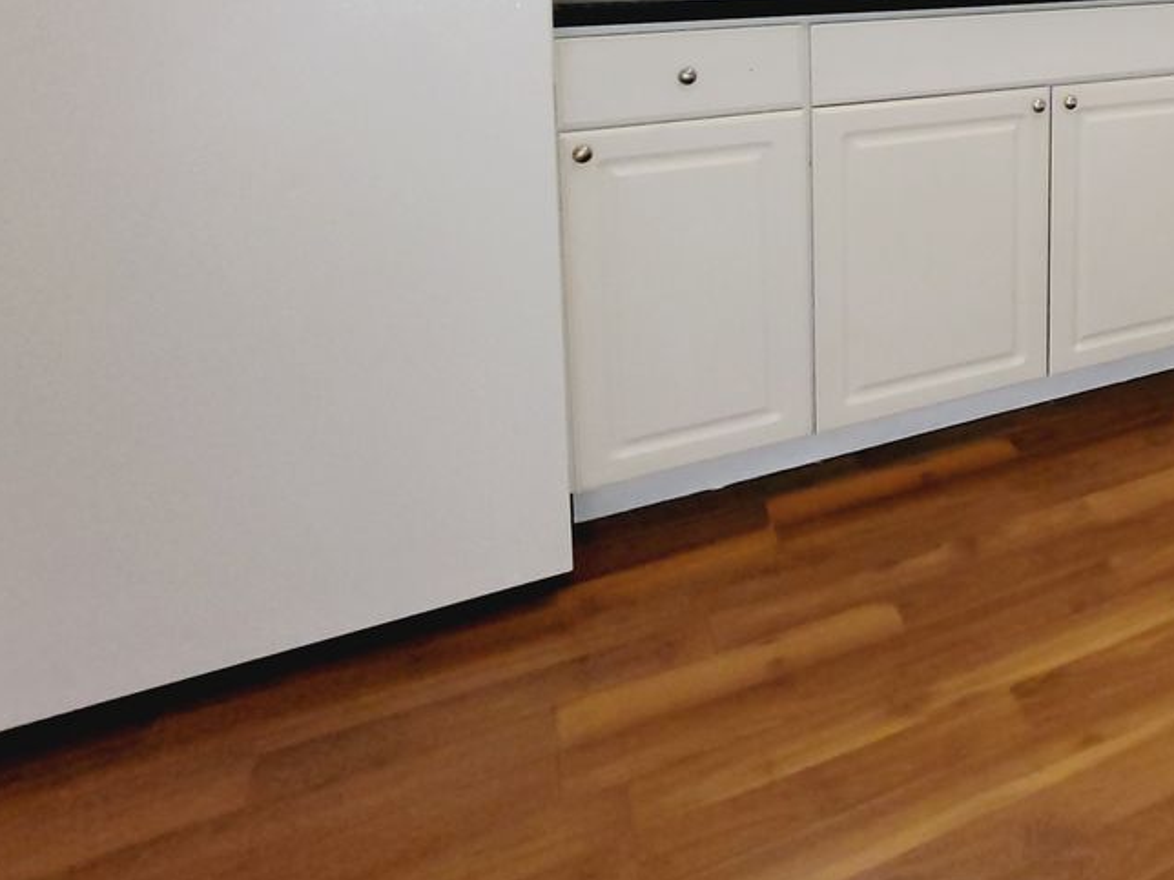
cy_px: -16
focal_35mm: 31
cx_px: 1302
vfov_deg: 39.6
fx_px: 1051
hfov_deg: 44.2
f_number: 2.2
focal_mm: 2.2
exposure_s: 1/59
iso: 250
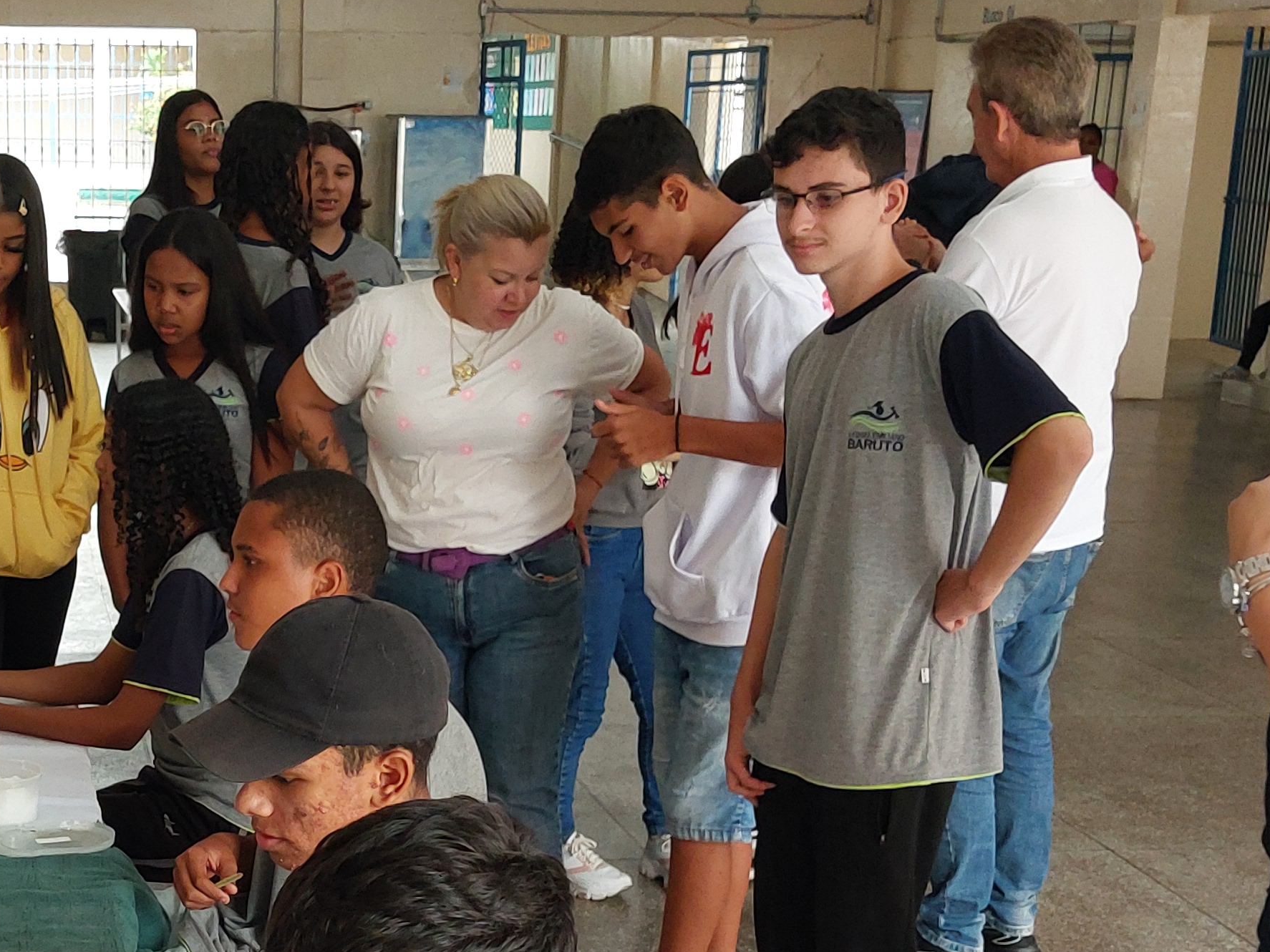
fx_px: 2531
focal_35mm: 69
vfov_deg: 20.9
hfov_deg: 27.5
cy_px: 836
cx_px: 227
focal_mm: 4.6
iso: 100
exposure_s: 1/120
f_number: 1.8
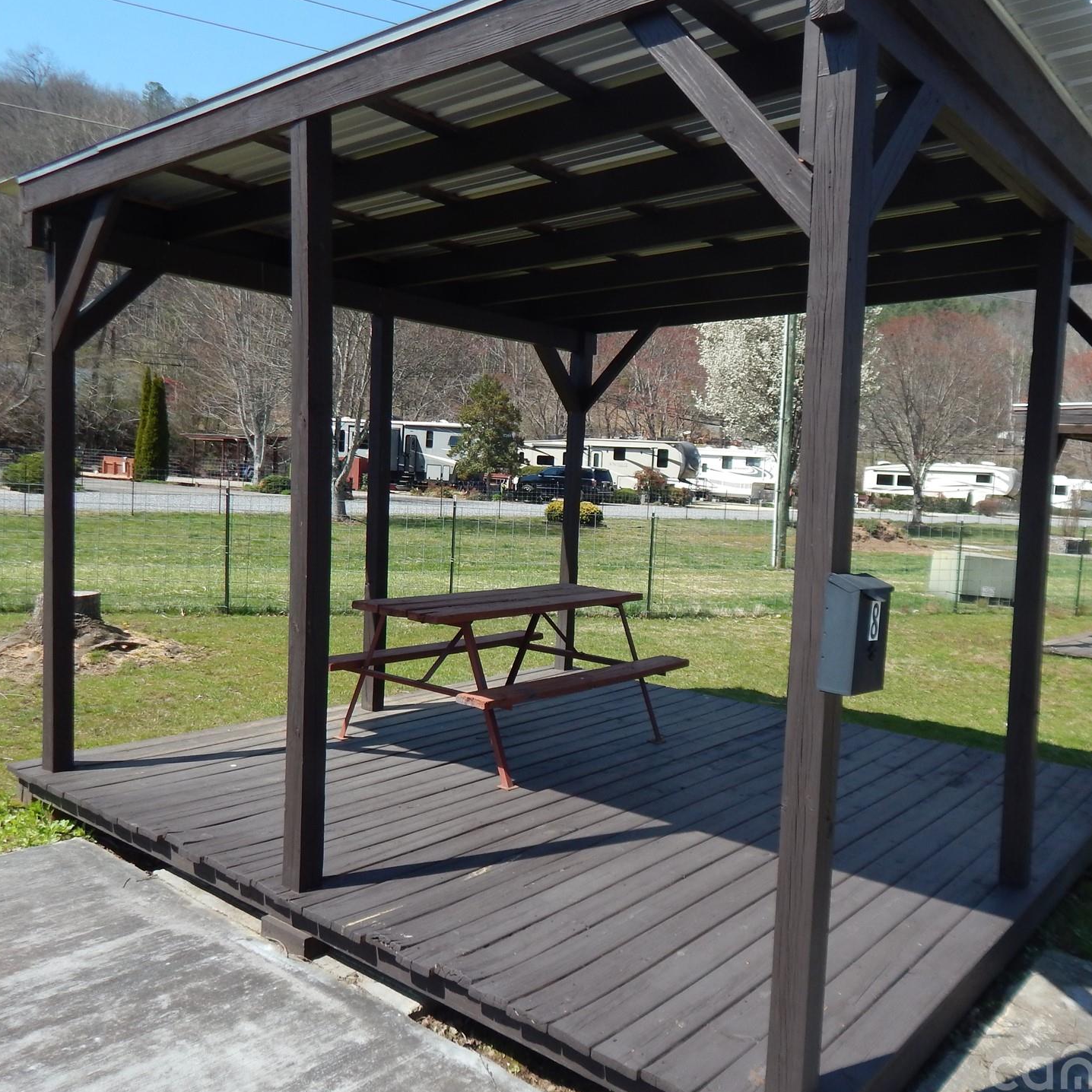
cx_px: 640
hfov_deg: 55.3
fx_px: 1035
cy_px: 556
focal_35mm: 29
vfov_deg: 55.6
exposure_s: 1/1250
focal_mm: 4
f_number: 3
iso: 125
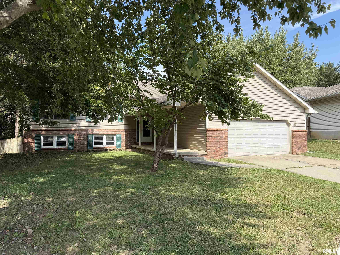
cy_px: 128
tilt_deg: +0.9
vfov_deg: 56.8
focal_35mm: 24
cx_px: 170
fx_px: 236
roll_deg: -0.1
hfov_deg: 71.6
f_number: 1.78
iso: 80
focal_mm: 6.76
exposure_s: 1/1493
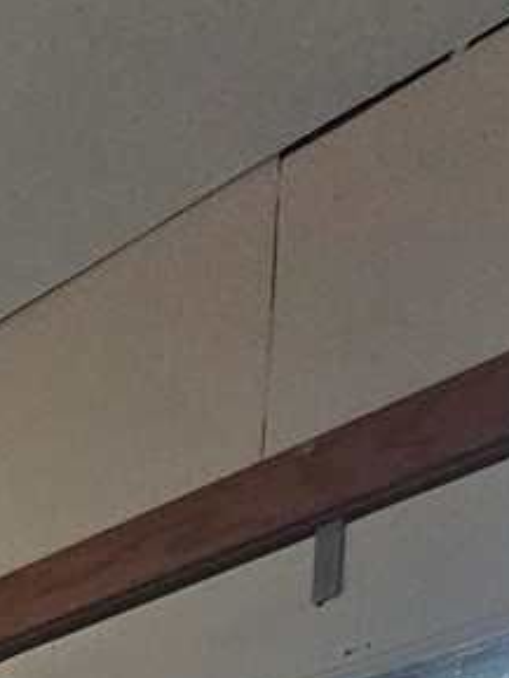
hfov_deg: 12.6
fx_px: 1802
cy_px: 1537
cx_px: -699
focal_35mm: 92
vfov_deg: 15.0
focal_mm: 2.2
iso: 100
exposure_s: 1/60
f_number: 2.2
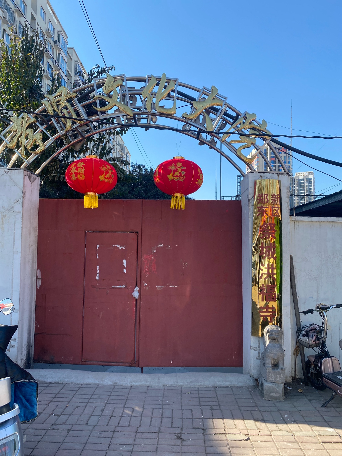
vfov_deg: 67.3
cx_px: 171
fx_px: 343
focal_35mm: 26
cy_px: 228
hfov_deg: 53.1
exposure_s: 1/1114
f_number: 1.8
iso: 32
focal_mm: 4.25
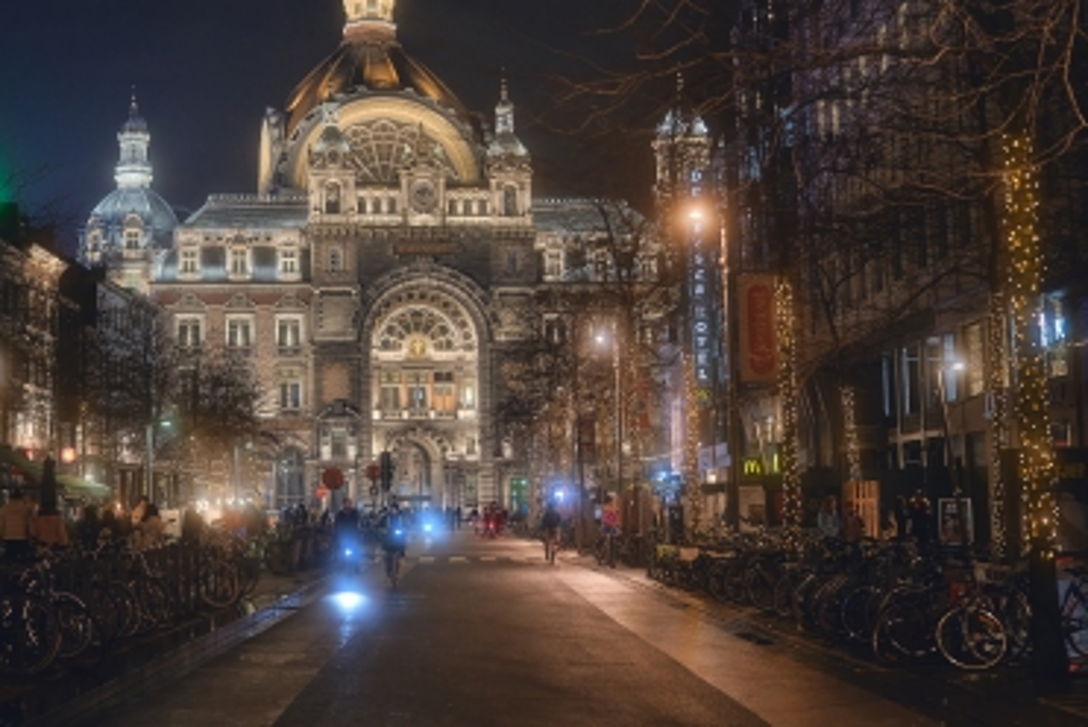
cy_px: 328
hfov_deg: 37.3
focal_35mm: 53
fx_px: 1603
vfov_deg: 25.6
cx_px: 434
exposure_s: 1/60
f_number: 1.2
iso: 500
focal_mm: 27
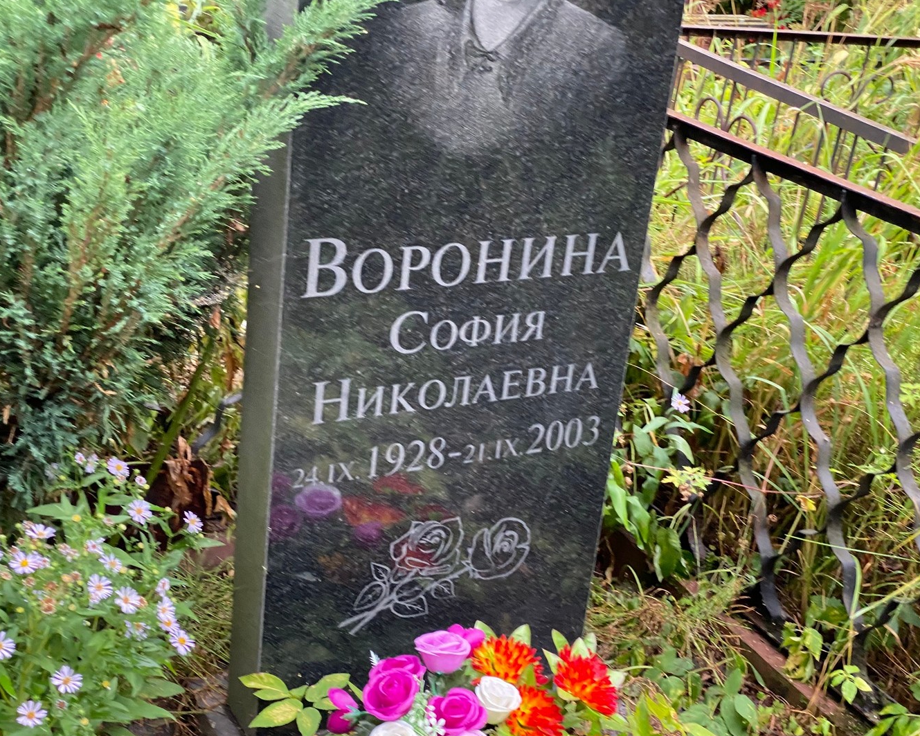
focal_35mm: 55
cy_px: 371
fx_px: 1497
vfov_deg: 27.6
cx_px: 473
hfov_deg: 34.2
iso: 160
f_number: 2
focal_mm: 6
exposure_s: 1/71
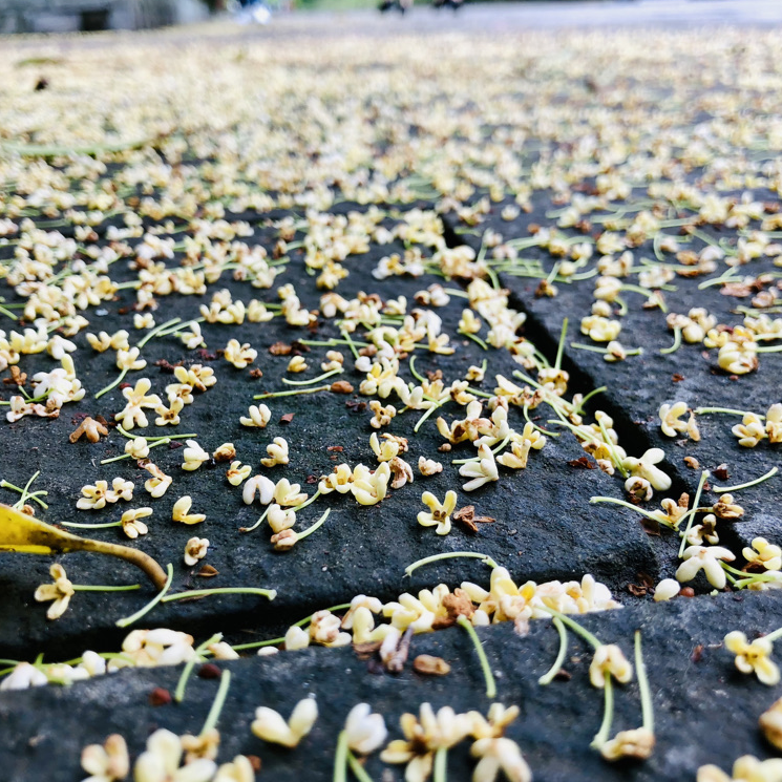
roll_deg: +3.5
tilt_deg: -21.6
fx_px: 869
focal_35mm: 34
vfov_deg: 48.4
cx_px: 368
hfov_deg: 48.4
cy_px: 396
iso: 25
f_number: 1.8
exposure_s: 1/120
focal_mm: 4
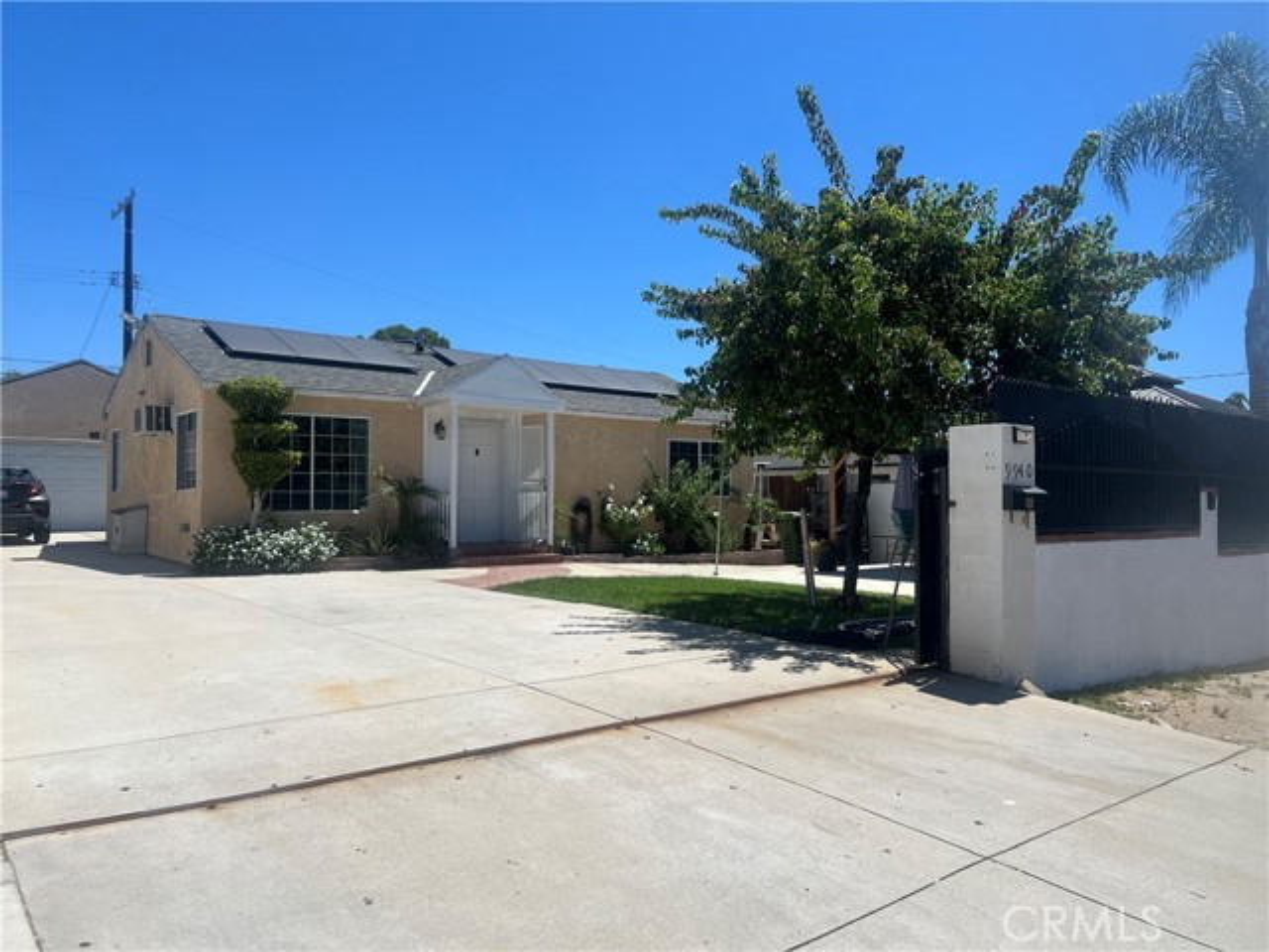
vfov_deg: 53.1
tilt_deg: +0.2
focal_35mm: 26
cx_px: 634
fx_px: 953
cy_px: 476
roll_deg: -0.4
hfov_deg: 67.3
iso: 50
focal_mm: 5.7
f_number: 1.5
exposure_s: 1/6211
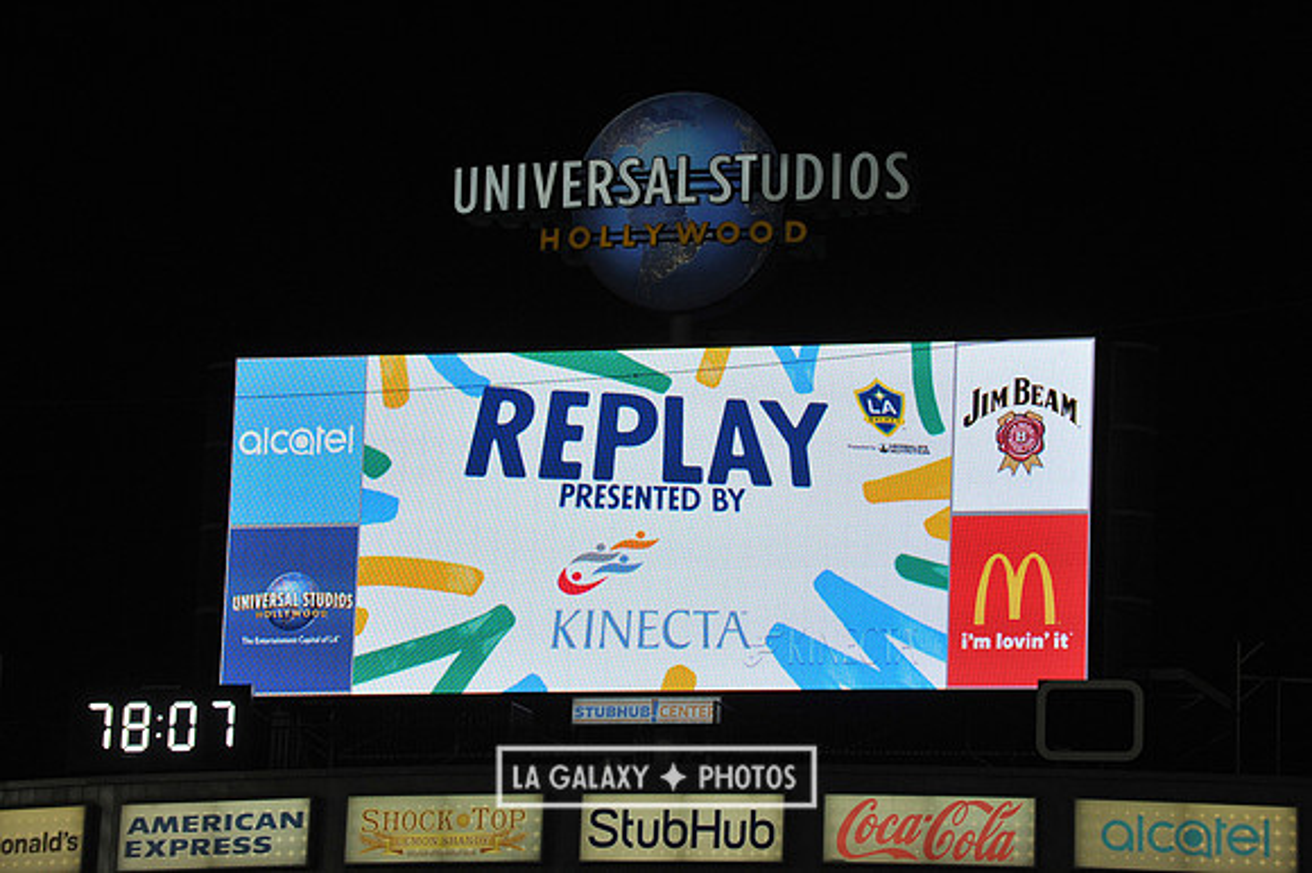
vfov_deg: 6.9
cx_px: 656
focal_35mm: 200
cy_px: 436
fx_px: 7284
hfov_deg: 10.3
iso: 1600
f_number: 11
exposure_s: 1/500
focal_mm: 200
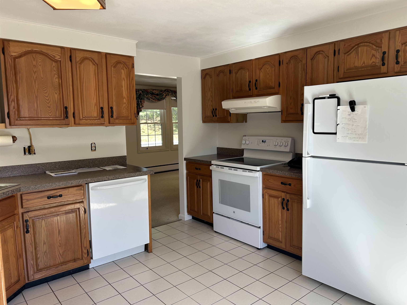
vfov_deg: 53.1
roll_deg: +1.6
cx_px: 204
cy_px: 152
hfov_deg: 67.3
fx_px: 306
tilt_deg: -5.5
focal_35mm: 26
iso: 50
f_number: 1.5
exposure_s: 1/120
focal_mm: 5.7
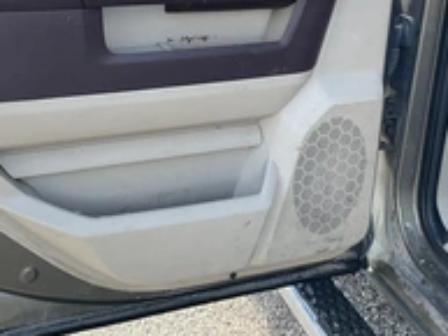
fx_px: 777
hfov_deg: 32.0
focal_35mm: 60
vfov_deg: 23.9
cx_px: 158
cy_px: 42
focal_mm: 3
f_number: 1.8
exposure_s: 1/122
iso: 25
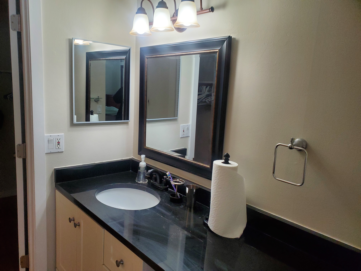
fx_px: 271
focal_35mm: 26
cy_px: 136
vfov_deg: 53.1
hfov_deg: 67.3
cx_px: 180
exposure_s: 1/120
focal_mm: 4.3
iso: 250
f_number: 2.4
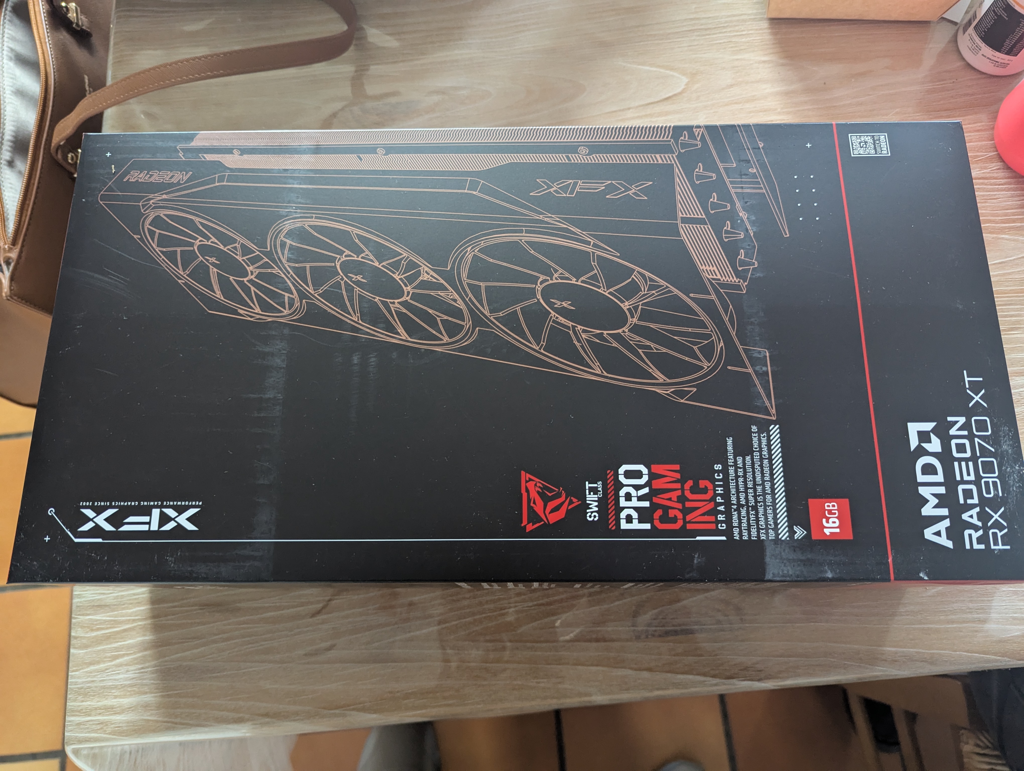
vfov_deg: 56.9
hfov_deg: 71.5
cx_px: 512
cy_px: 386
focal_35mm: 24
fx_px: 711
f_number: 1.85
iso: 425
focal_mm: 6.81
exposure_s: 1/31.9
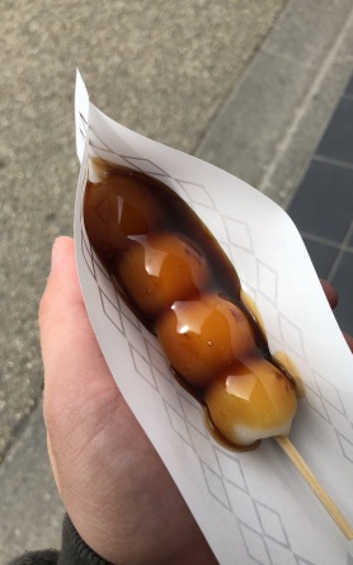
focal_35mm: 32
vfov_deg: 59.7
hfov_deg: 39.4
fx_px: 493
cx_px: 187
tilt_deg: -60.8
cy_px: 284
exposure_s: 1/1453
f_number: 1.8
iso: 20
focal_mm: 3.99
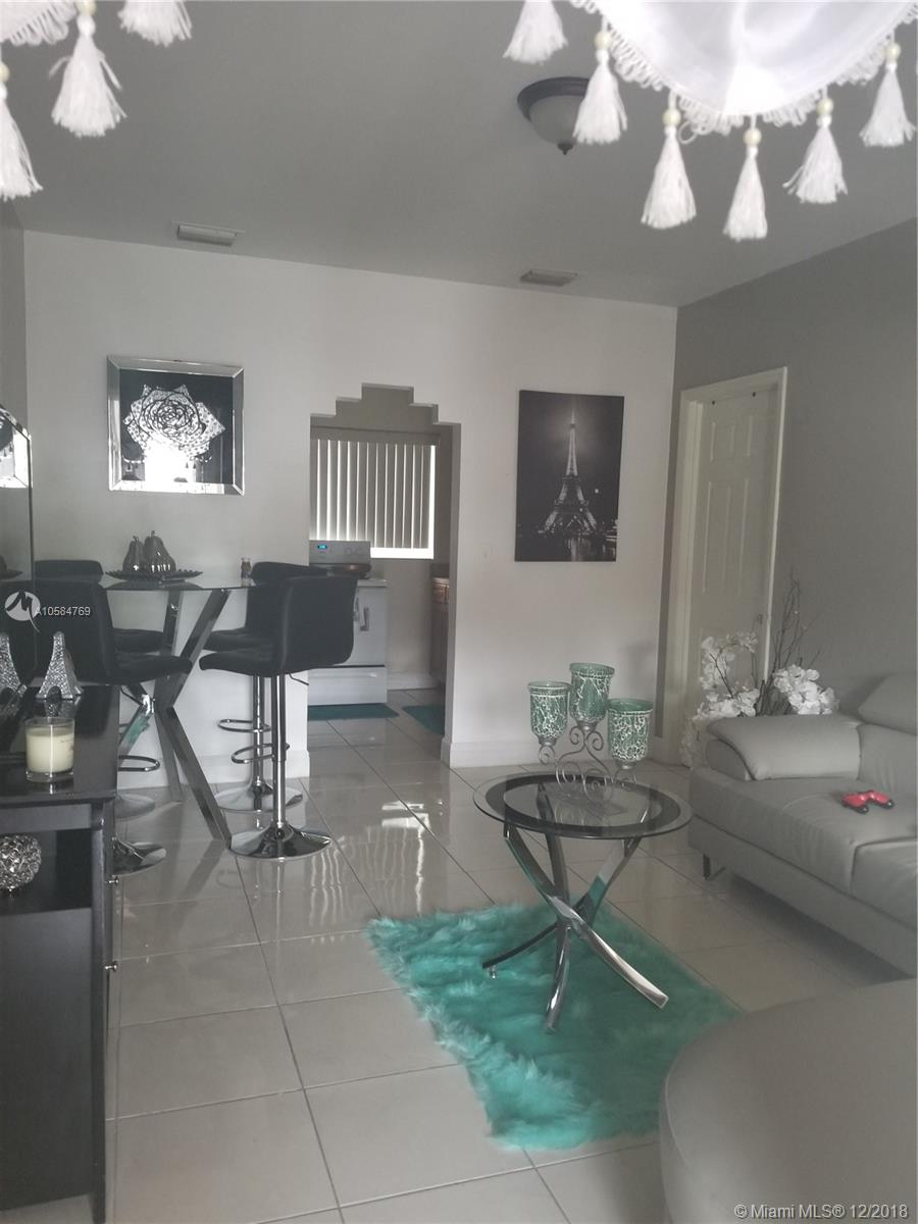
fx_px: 919
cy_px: 612
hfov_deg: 53.1
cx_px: 459
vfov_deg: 67.3
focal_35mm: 26
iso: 250
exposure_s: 1/15
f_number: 1.7
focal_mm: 4.3
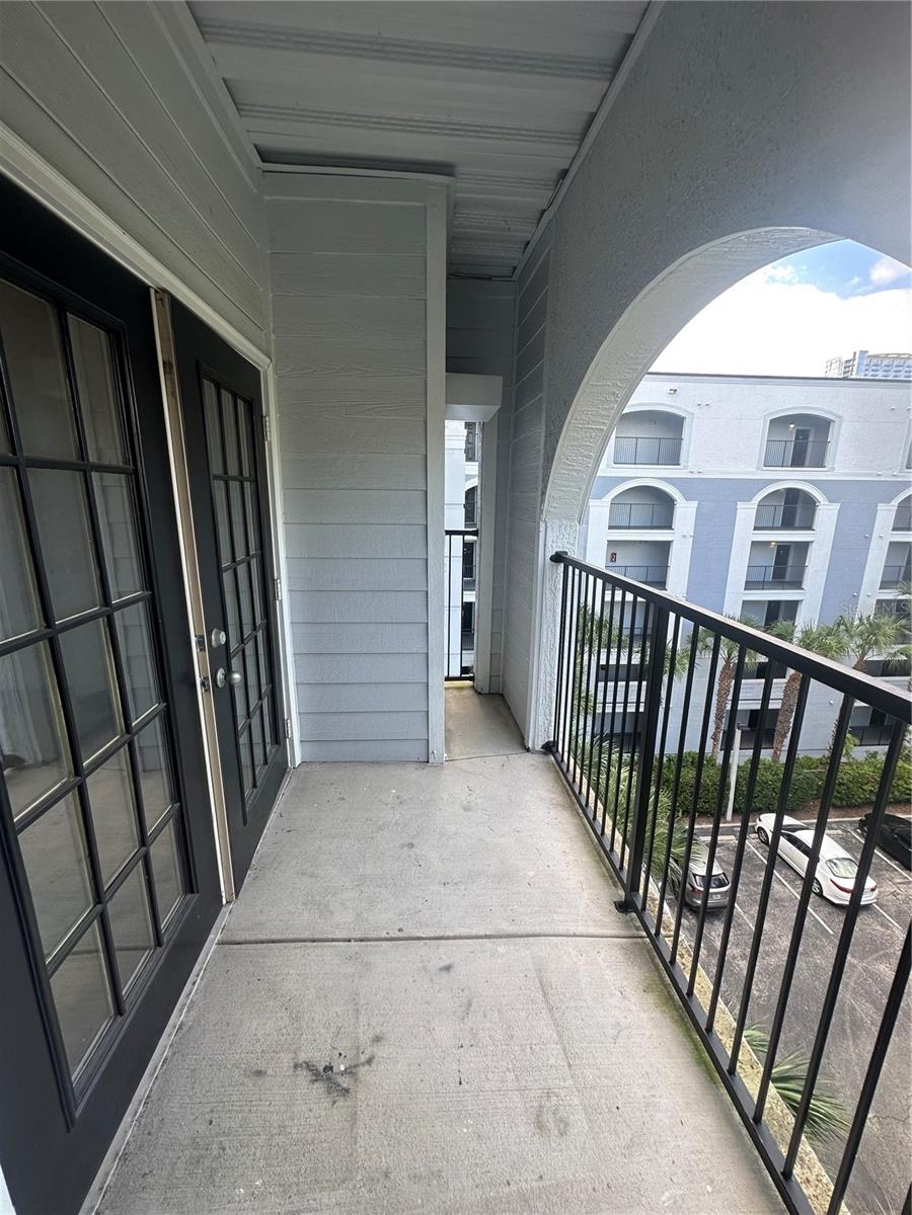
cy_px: 608
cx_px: 456
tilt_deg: -12.7
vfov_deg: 102.1
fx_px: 492
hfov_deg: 85.7
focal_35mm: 14
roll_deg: -0.8
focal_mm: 2.22
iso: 40
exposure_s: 1/177
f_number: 2.2
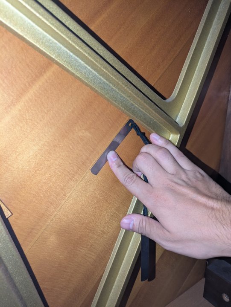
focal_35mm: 25
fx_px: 222
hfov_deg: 54.9
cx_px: 116
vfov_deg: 69.4
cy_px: 154
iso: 502
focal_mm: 5.43
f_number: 1.89
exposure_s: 1/100
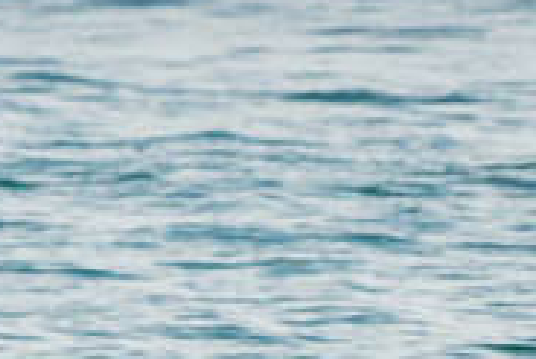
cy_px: 550
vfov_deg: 0.9
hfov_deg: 1.3
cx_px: -108
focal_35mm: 1577
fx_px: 23498
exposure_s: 1/2000
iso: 180
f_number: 5.6
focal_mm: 500
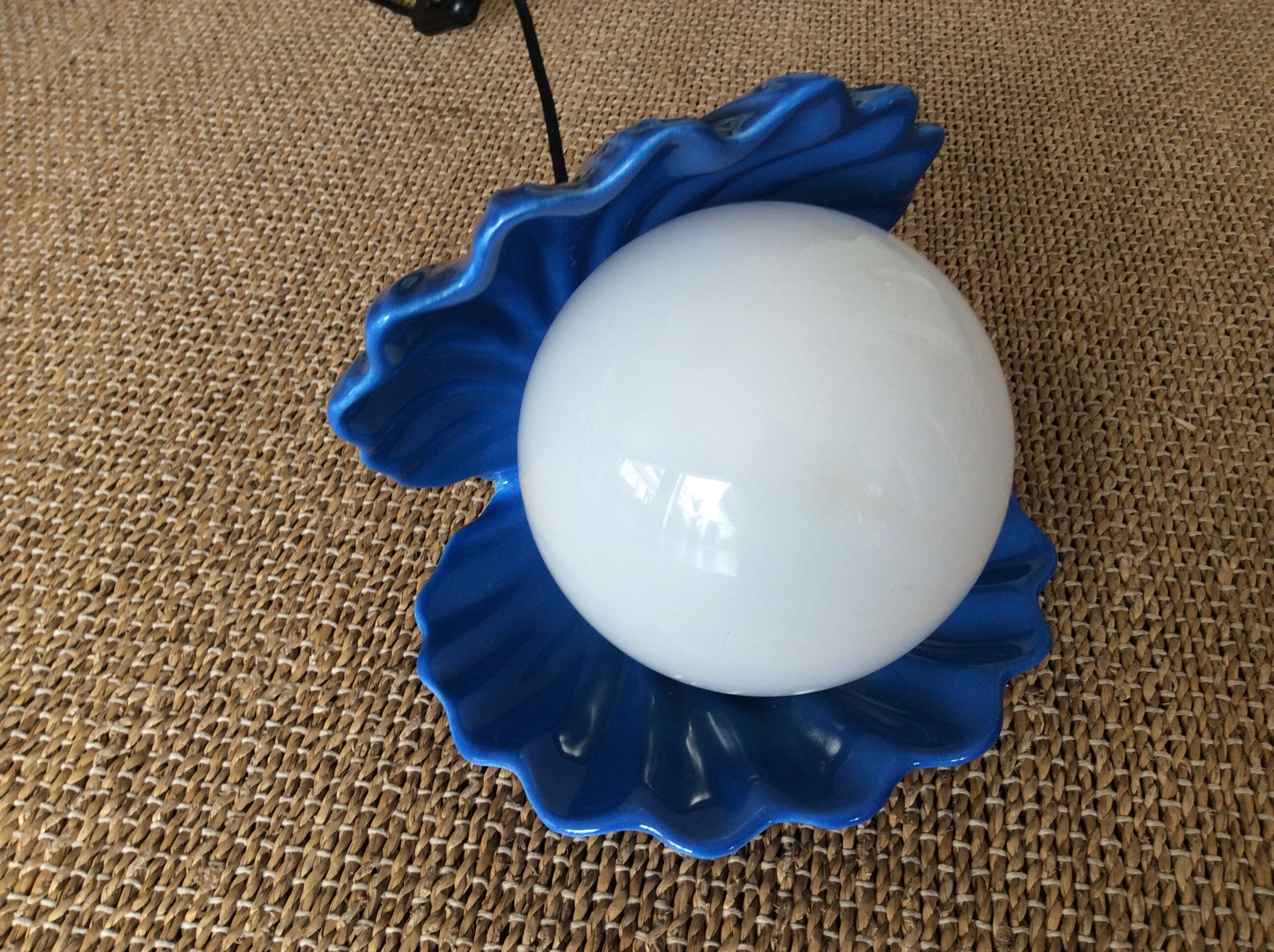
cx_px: 637
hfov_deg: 56.9
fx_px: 1176
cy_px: 476
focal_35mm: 32
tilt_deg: -46.2
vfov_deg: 44.1
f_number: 2.4
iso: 40
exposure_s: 1/33
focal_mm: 3.3
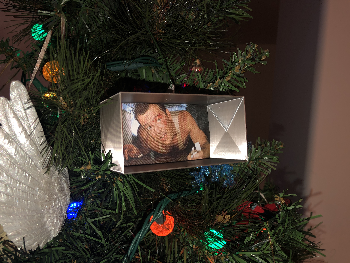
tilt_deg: -5.7
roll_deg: -2.5
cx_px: 175
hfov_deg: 63.4
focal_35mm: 28
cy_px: 132
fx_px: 283
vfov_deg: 49.7
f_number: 1.8
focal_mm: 3.99
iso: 20
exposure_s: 1/7
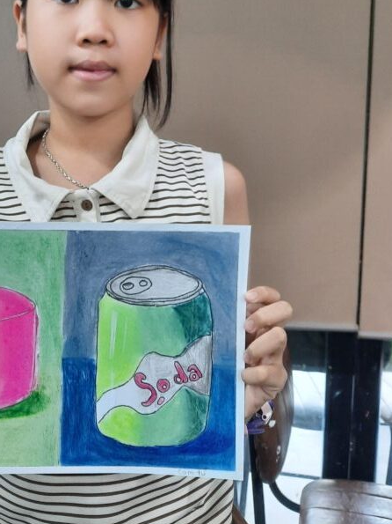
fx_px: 634
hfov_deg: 33.7
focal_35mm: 42
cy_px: 169
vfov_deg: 44.1
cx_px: 99
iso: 160
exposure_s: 1/50
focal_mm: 4.6
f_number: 2
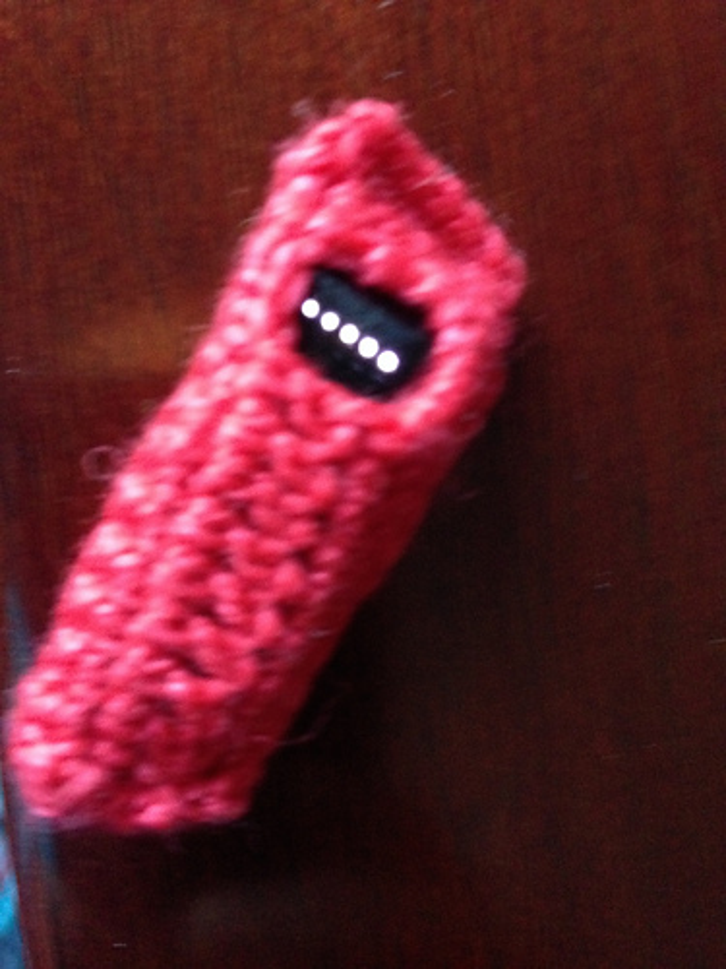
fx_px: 923
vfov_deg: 55.4
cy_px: 484
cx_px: 363
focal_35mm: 33
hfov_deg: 42.9
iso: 640
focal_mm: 4.12
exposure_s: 1/15
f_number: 2.4
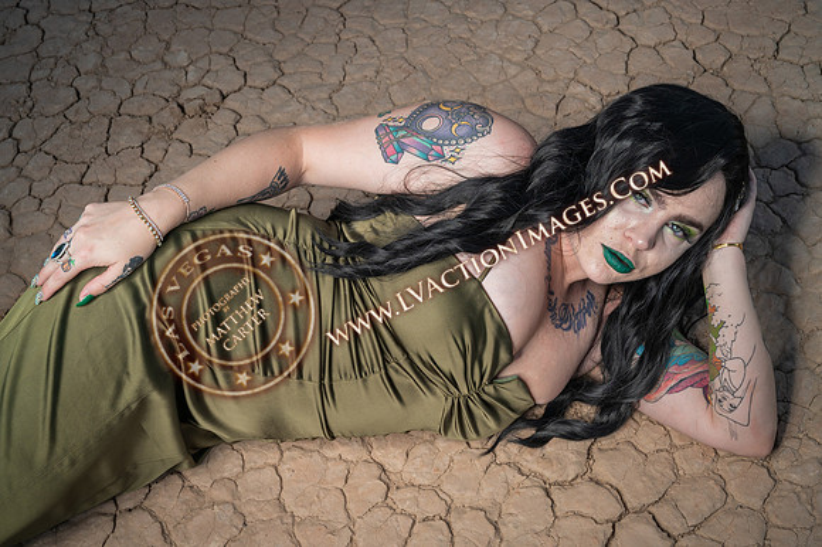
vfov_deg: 27.2
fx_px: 1130
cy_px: 282
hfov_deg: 40.0
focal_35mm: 49
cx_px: 398
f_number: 8
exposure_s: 1/200
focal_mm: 48
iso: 100
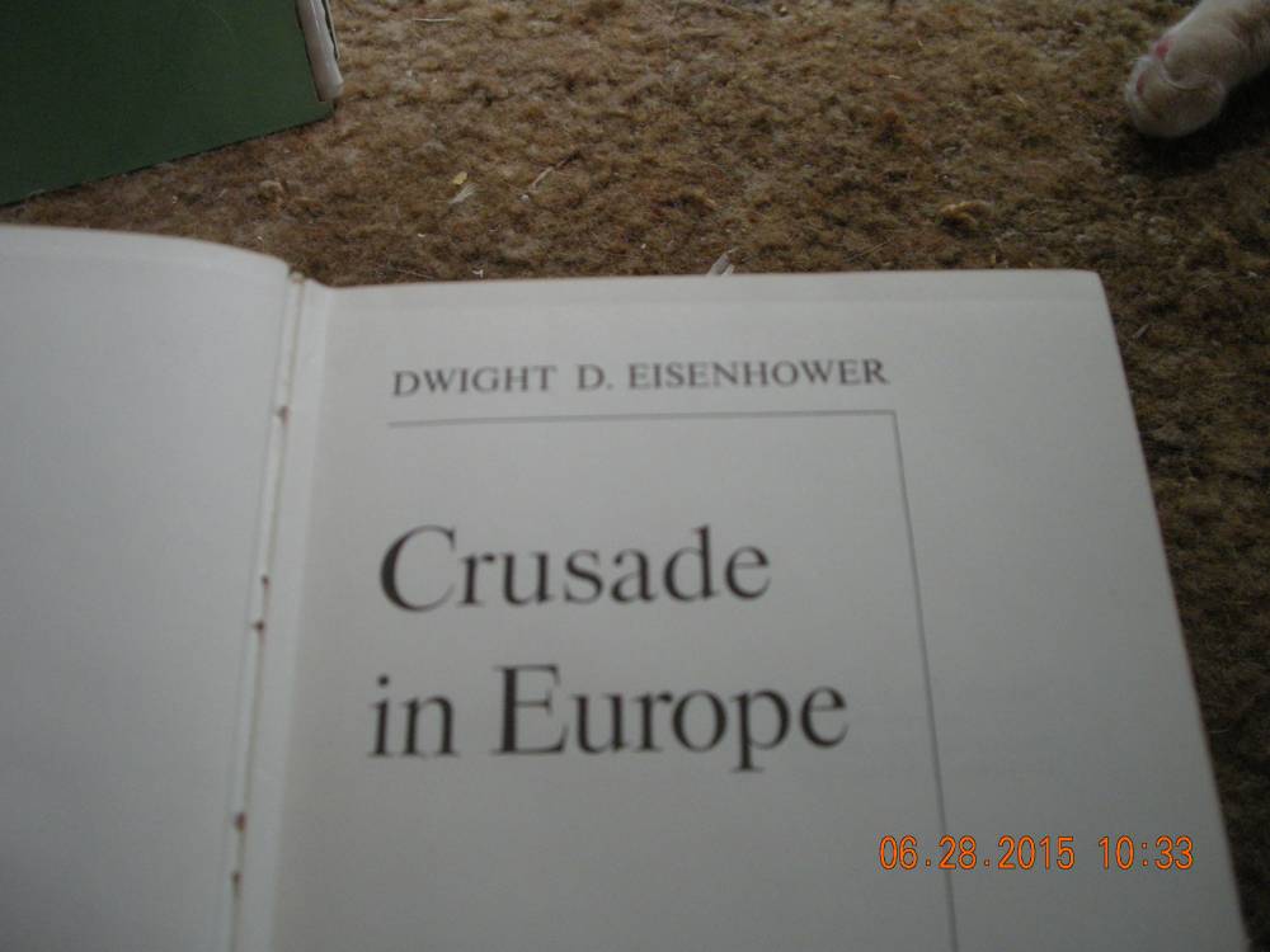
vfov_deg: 38.7
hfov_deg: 50.1
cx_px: 635
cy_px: 476
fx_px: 1357
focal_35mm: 37
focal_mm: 7.9
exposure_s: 1/45.7
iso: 400
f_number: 2.8
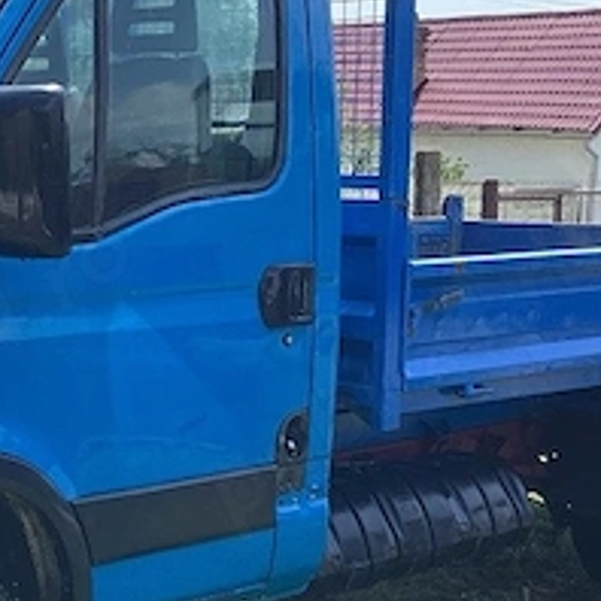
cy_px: 389
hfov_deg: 20.4
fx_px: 1630
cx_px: 55
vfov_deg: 20.8
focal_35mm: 83
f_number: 2.4
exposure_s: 1/578
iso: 25
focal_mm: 3.3
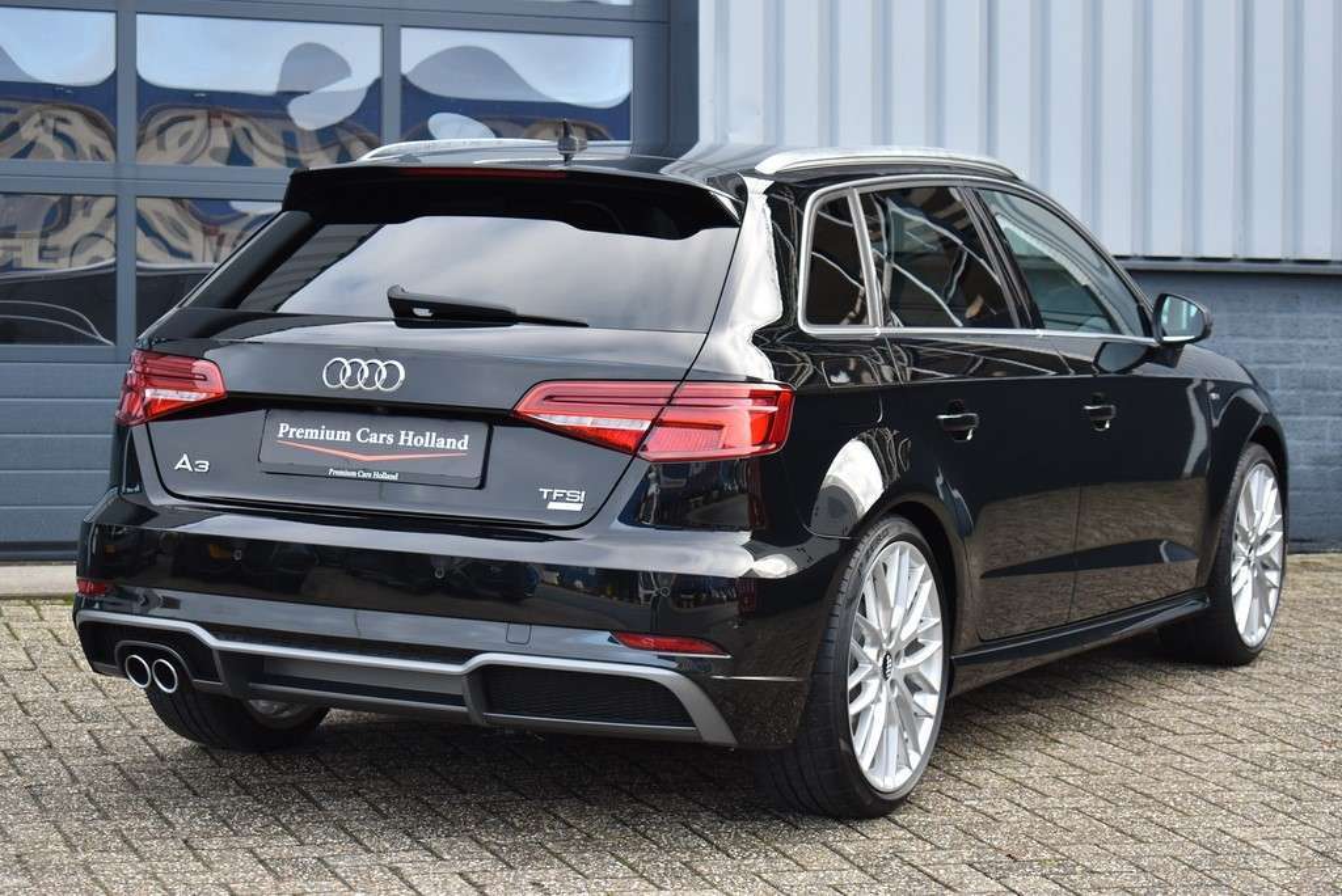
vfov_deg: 16.6
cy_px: 448
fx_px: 3077
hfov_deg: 24.6
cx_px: 671
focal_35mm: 82
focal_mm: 55
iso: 400
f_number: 5.6
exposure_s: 1/125
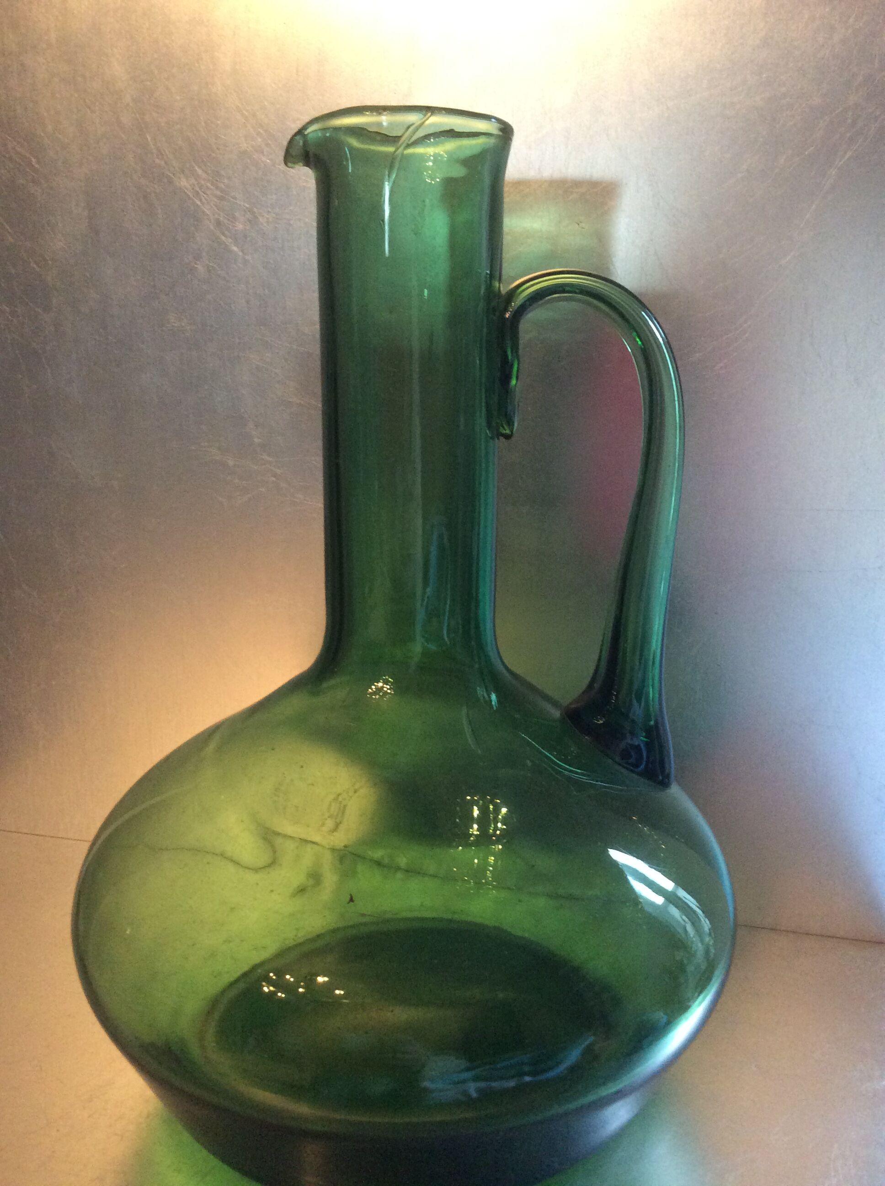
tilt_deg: -15.1
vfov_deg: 56.9
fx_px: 1094
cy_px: 593
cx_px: 442
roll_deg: +0.3
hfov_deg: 44.1
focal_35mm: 32
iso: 200
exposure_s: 1/25
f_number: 2.4
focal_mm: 3.3
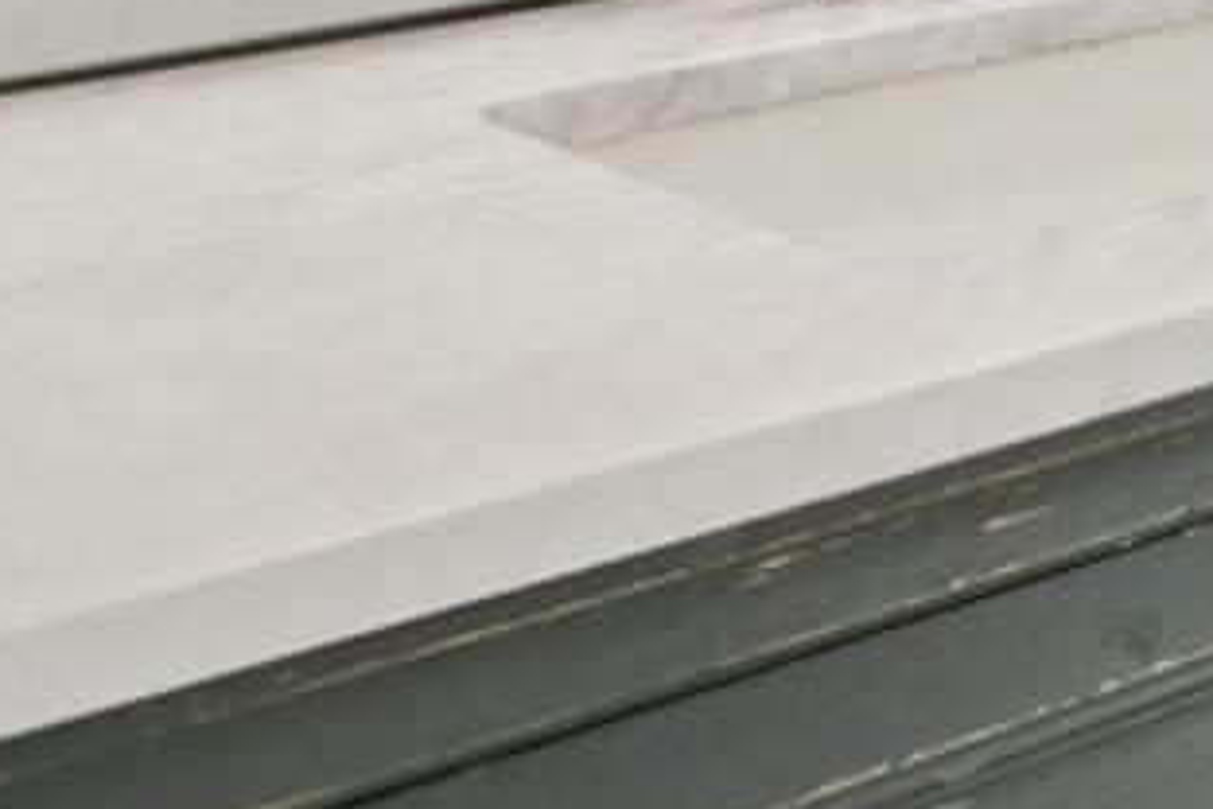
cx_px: 3060
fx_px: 2849
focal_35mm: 85
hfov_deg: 14.1
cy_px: -688
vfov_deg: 14.1
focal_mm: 11
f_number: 8
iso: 100
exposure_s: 1/45
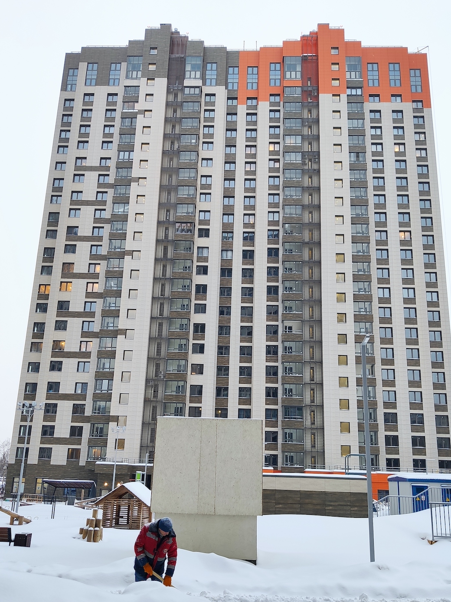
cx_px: 235
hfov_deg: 46.8
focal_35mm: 30
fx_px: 521
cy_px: 326
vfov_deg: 59.9
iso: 126
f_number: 1.75
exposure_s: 1/100
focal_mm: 4.75
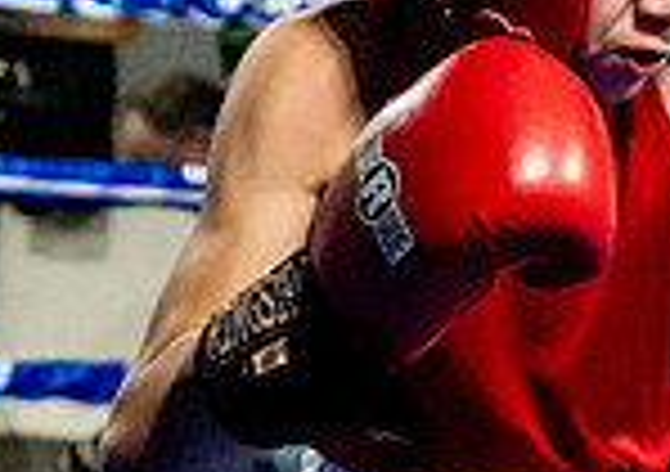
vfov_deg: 6.0
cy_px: 258
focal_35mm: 237
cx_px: 729
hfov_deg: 8.5
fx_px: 4489
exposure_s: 1/1000
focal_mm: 33
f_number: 2.8
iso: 5000
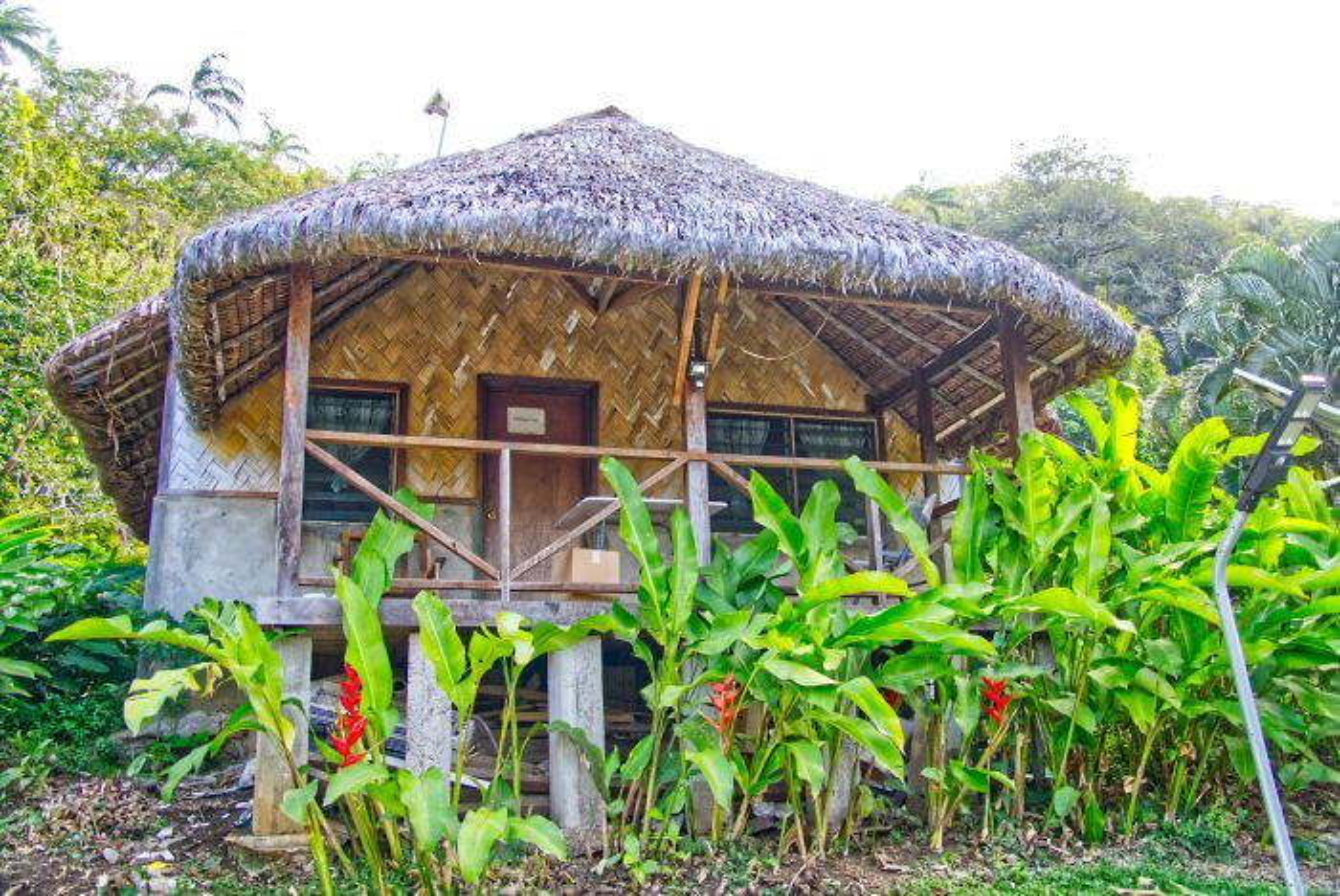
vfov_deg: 41.8
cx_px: 670
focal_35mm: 32
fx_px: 1173
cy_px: 448
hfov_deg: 59.5
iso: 100
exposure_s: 1/80
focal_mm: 21
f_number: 4
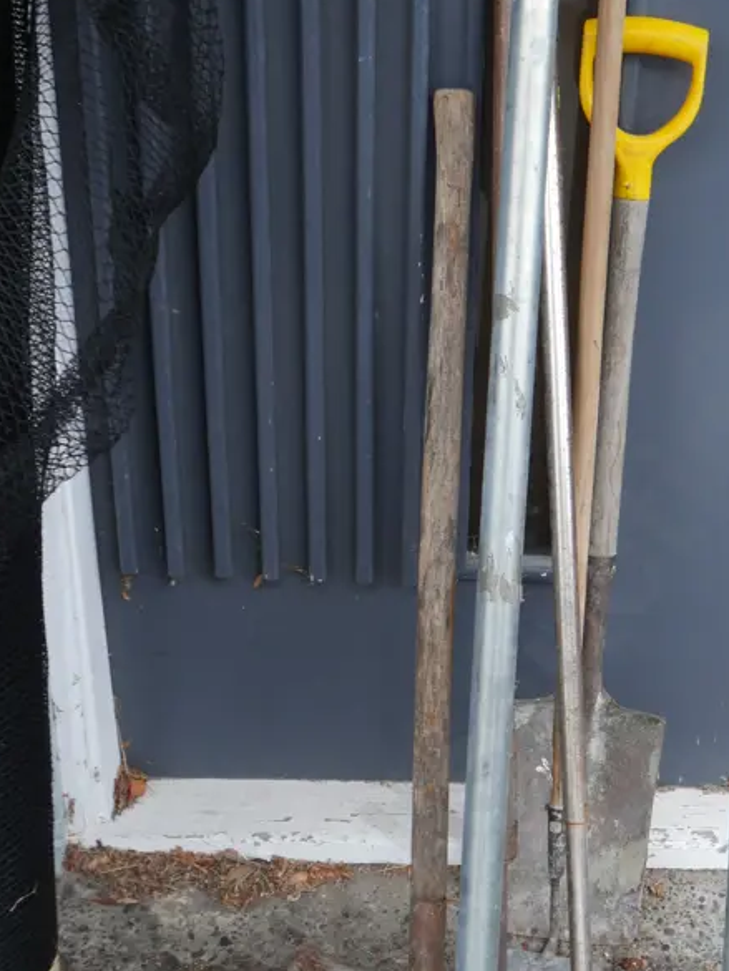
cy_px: 632
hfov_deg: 25.7
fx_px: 1572
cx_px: 580
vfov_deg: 34.1
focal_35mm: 56
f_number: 3.6
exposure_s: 1/60
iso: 500
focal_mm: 16
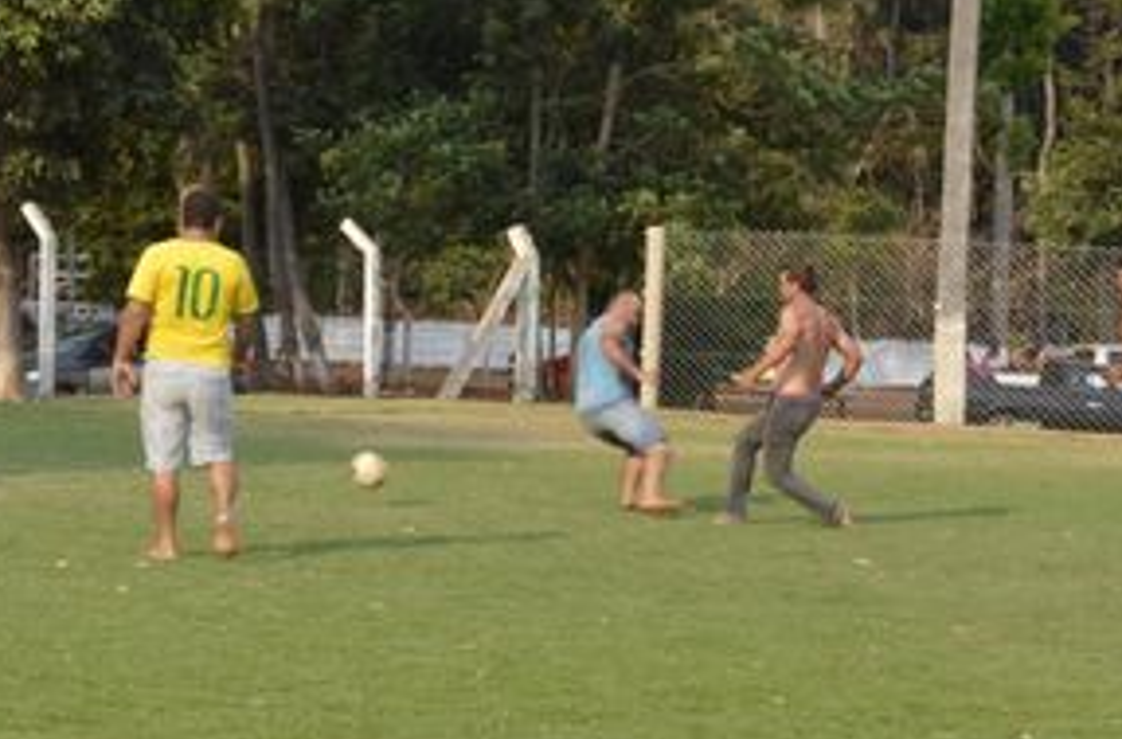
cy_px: 244
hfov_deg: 15.0
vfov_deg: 10.1
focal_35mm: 134
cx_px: -117
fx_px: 4160
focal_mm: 32
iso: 200
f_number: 8
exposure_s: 1/250
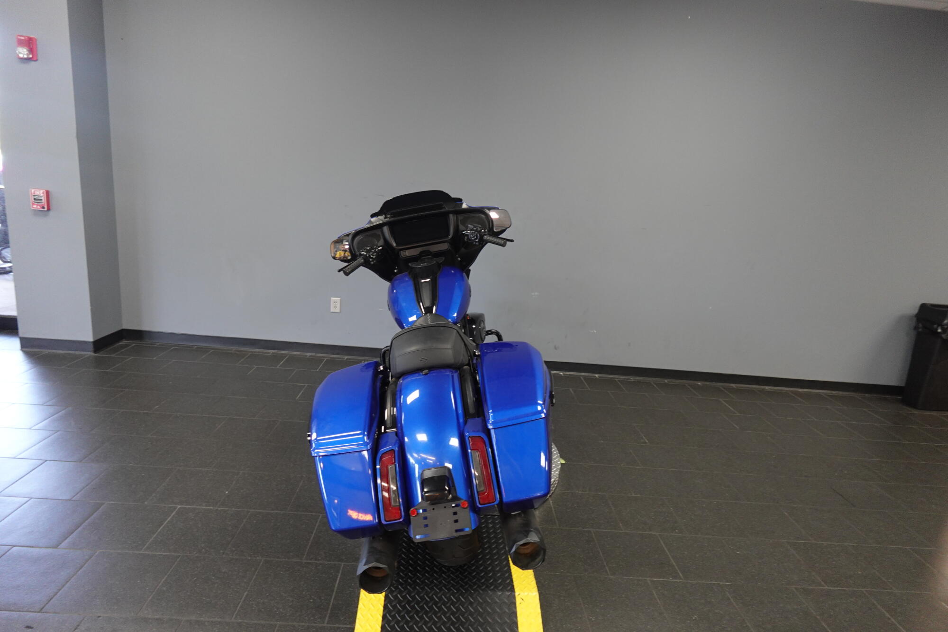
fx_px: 527
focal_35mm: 20
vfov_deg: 61.9
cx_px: 474
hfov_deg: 84.0
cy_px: 316
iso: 500
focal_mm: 7.6
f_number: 2
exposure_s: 1/80
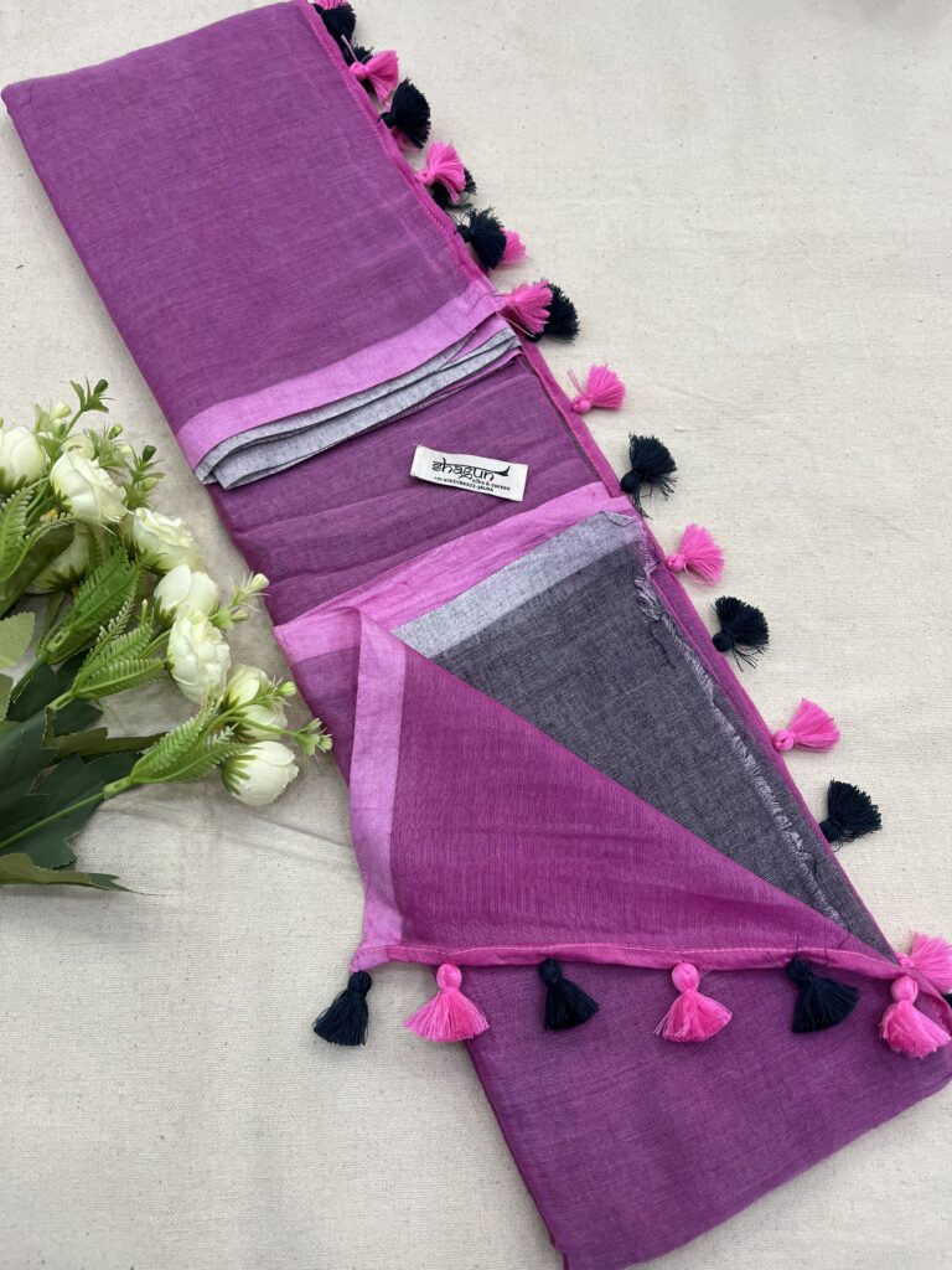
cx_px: 476
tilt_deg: -70.9
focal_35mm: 26
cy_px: 635
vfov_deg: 67.3
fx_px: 953
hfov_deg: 53.1
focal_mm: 5.1
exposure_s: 1/100
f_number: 1.6
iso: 125
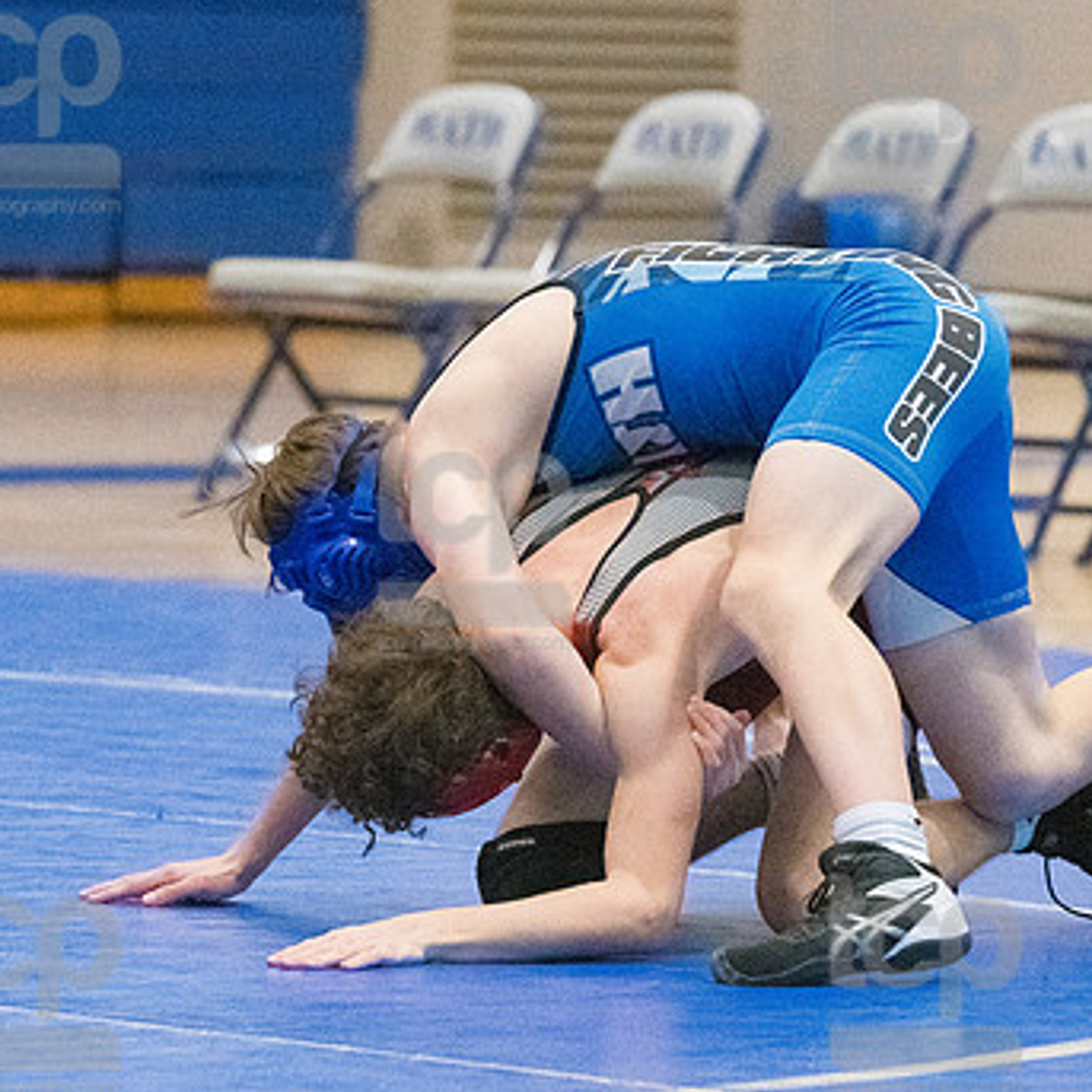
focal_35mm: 355
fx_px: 12670
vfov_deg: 4.9
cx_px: 474
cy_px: 541
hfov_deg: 4.9
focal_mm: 165
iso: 10000
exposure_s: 1/1600
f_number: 4.5
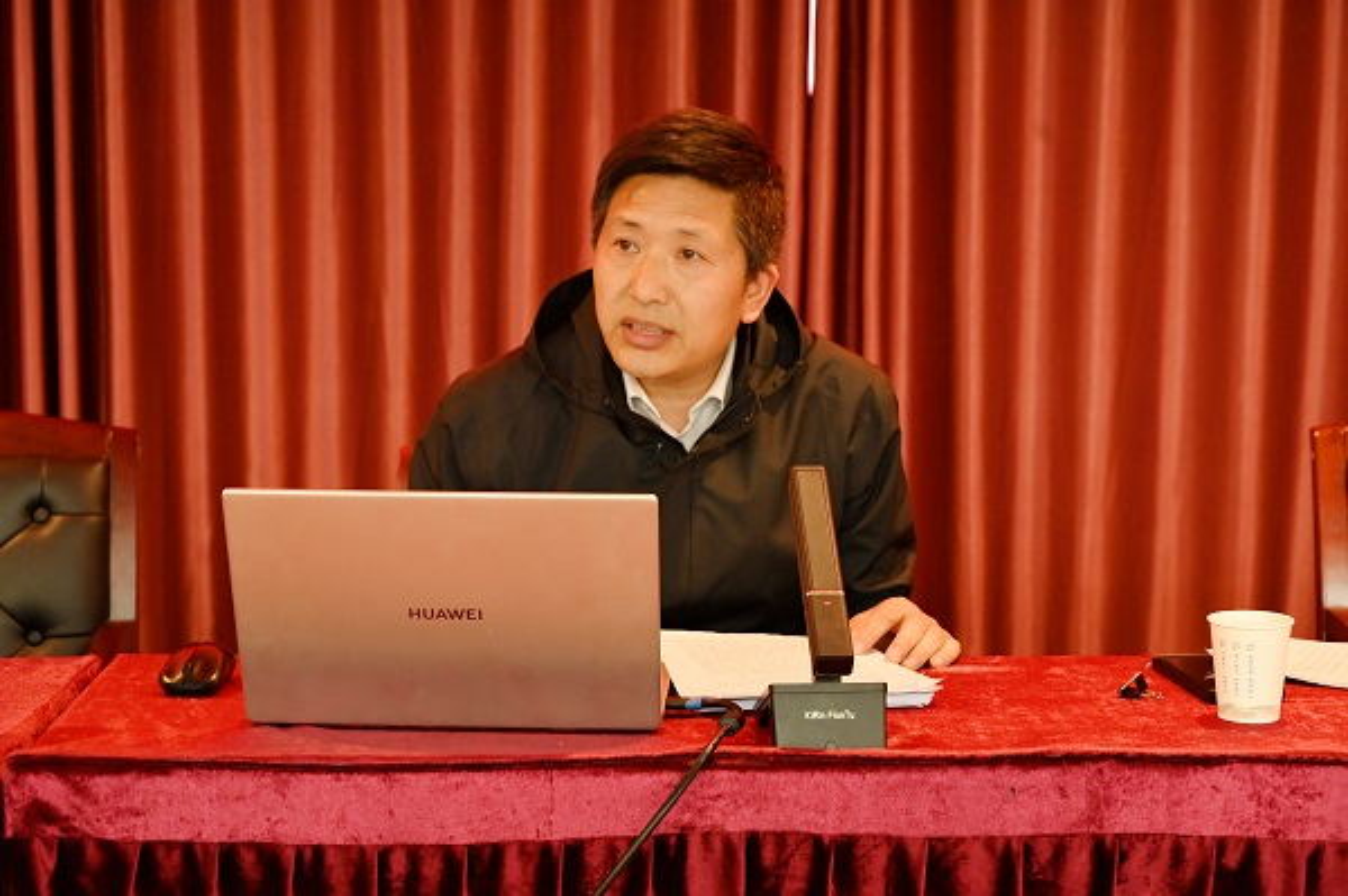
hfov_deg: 32.4
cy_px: 448
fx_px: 2320
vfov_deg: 21.9
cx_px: 674
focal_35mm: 62
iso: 4500
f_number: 5.6
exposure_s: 1/60
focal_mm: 62
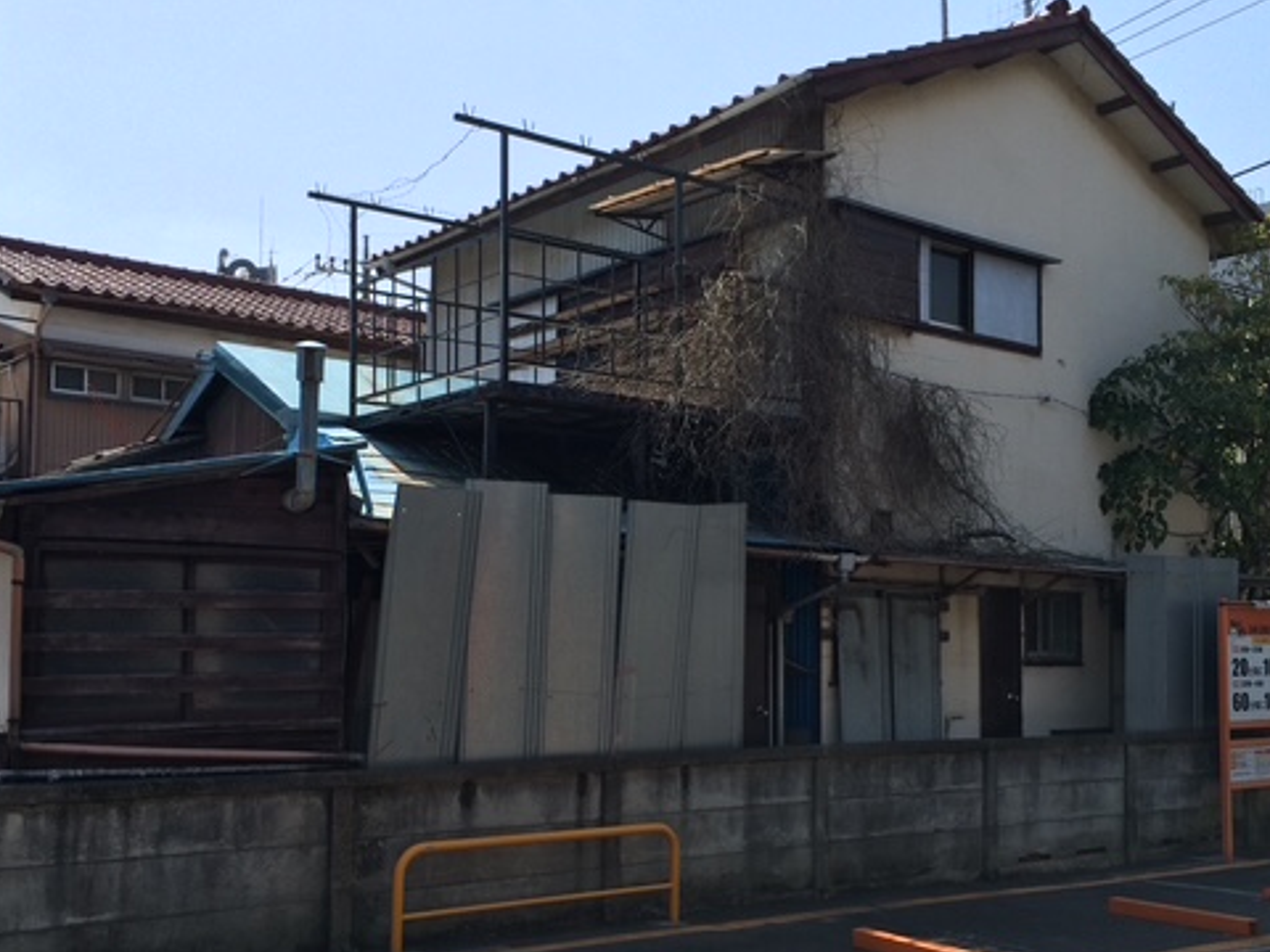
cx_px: 659
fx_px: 1468
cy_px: 550
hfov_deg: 46.8
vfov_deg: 35.9
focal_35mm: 40
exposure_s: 1/1866
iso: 32
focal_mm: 4.12
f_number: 2.2
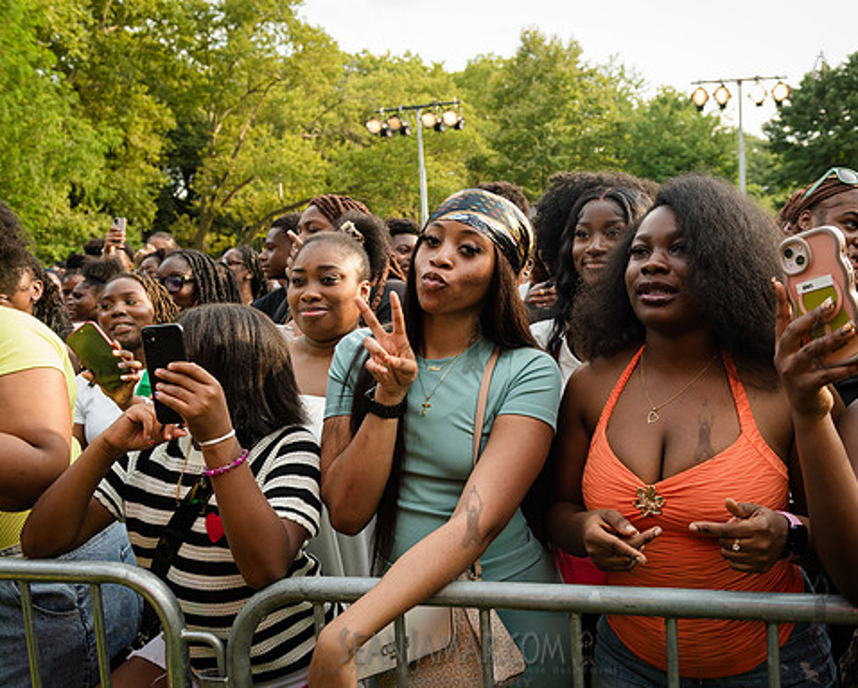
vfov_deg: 44.6
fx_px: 838
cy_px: 342
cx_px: 472
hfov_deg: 54.1
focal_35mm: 33
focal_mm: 29
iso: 1000
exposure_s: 1/640
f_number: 4.5
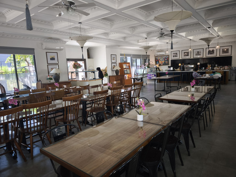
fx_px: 157
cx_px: 118
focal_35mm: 23
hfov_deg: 73.9
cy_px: 88
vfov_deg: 58.9
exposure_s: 1/120
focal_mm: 6.57
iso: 320
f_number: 1.6
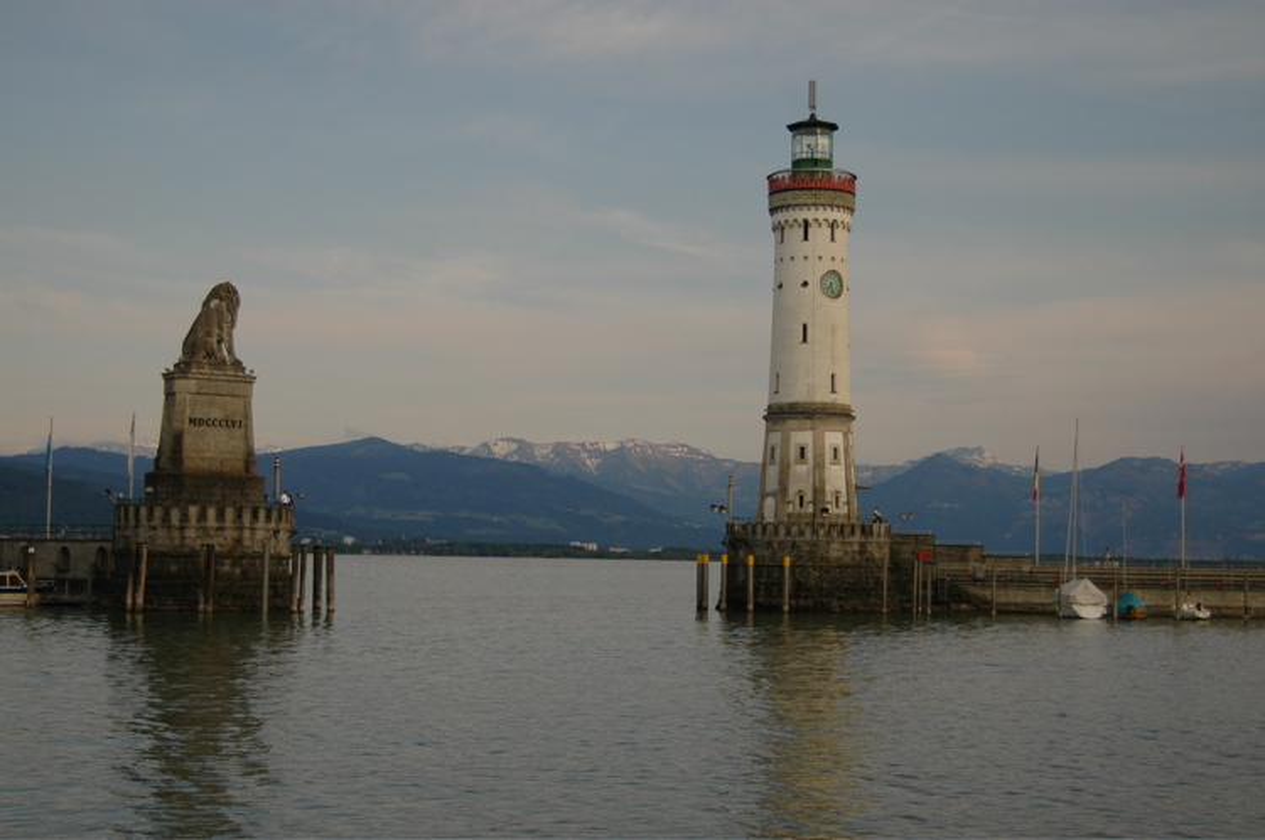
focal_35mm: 57
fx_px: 2000
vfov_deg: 23.7
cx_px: 632
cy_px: 420
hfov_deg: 35.1
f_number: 4.2
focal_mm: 38
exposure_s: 1/1000
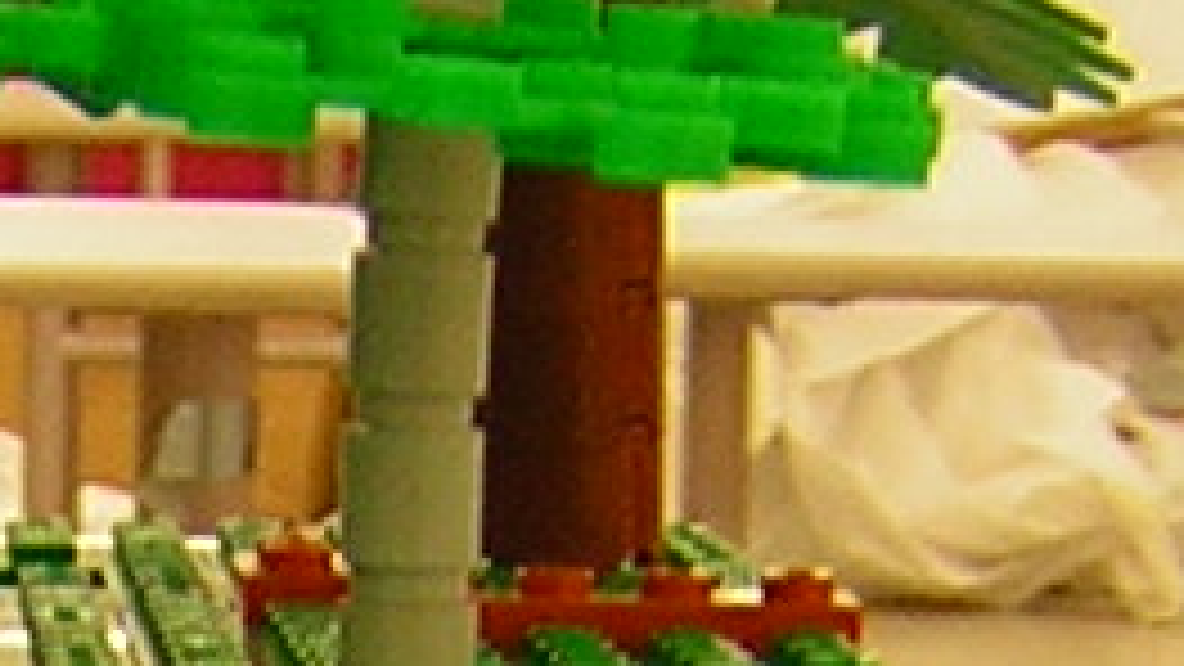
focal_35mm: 239
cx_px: -144
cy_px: 1764
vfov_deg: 4.9
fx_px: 7504
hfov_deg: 8.9
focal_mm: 4.7
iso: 60
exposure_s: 1/5.7
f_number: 2.6
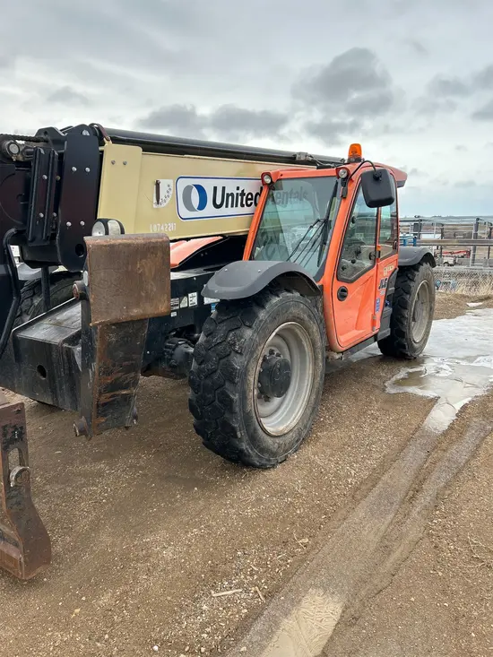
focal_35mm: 26
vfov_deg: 67.3
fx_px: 494
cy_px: 328
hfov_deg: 53.1
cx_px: 246
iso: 40
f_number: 1.5
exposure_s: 1/222
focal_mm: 5.7
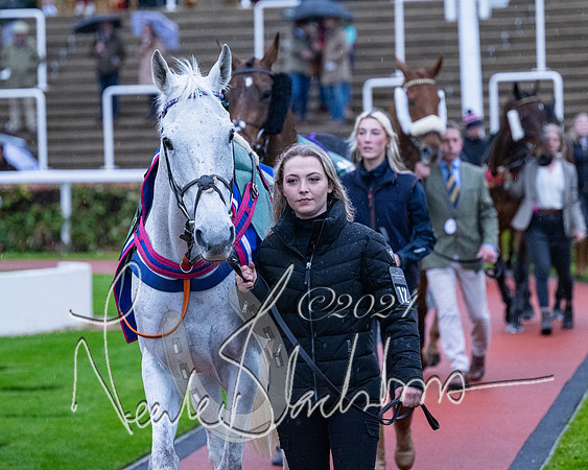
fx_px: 3357
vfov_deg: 8.0
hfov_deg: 10.0
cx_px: 299
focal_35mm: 193
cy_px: 192
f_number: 4
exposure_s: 1/500
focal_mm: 145
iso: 3200
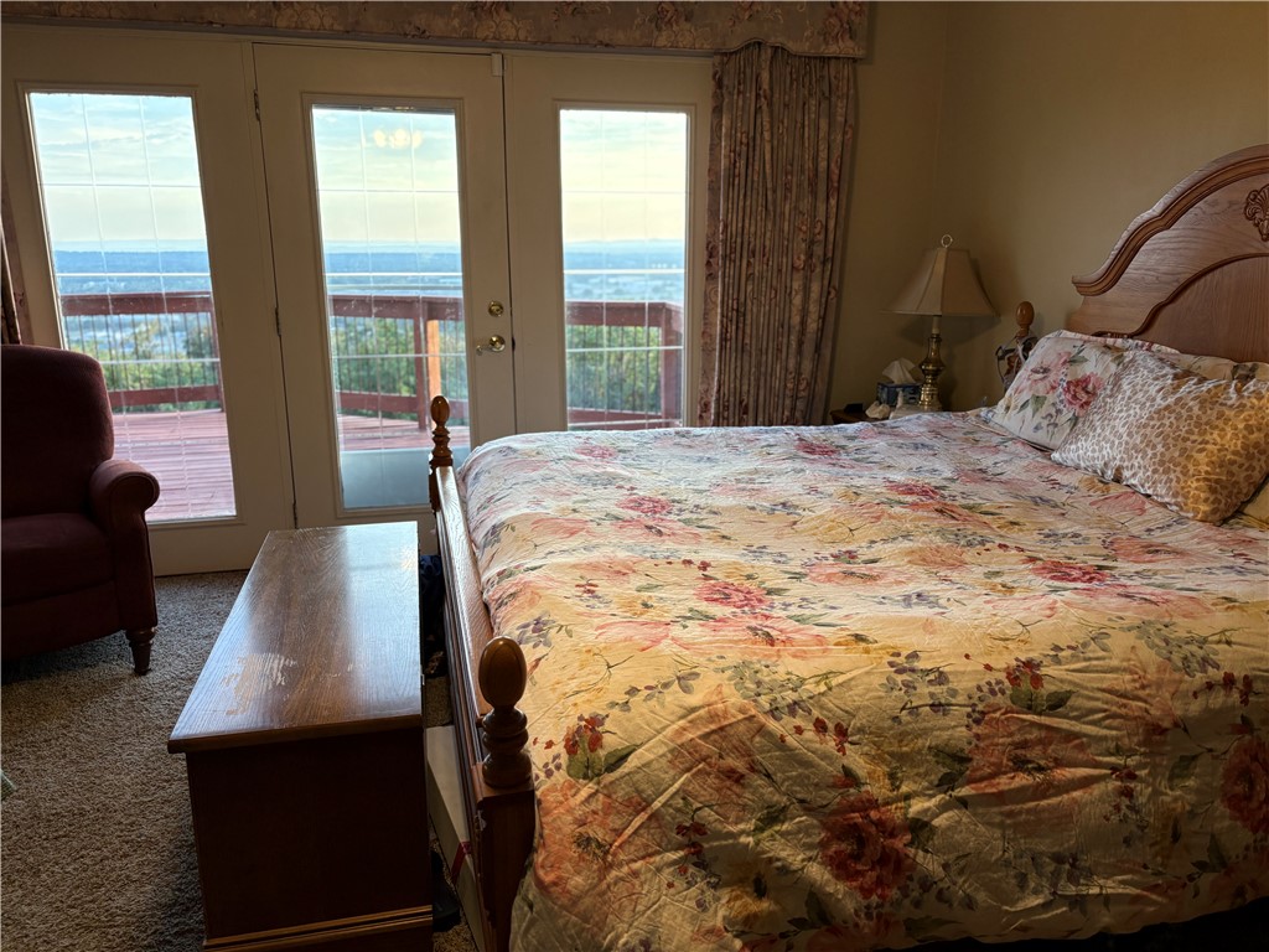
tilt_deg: -13.0
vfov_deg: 53.1
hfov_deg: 67.3
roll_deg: +1.0
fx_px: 953
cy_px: 476
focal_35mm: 26
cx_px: 634
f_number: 1.6
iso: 125
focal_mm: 5.96
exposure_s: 1/120
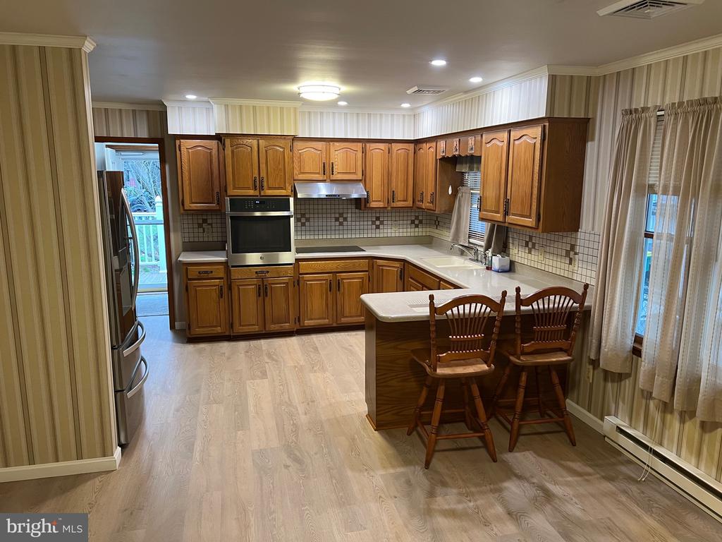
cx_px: 361
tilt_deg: -10.9
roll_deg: +0.0
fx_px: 542
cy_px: 271
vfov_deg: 53.1
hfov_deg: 67.3
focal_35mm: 26
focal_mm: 5.7
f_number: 1.5
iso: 200
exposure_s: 1/60
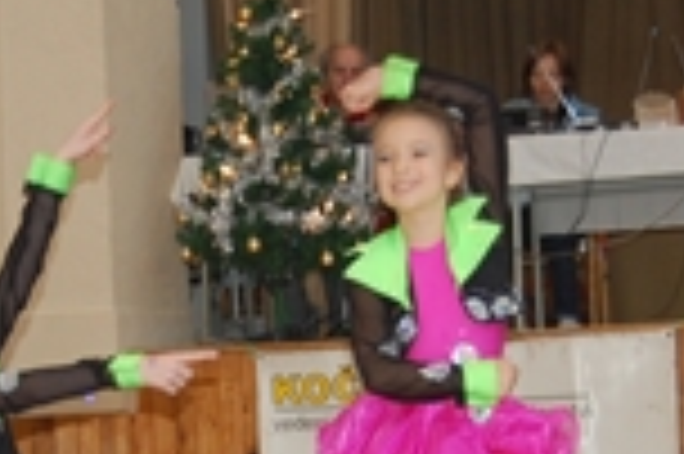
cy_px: 476
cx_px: 148
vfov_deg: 9.2
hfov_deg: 13.8
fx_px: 2809
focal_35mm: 148
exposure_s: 1/60
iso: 400
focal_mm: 30
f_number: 4.2
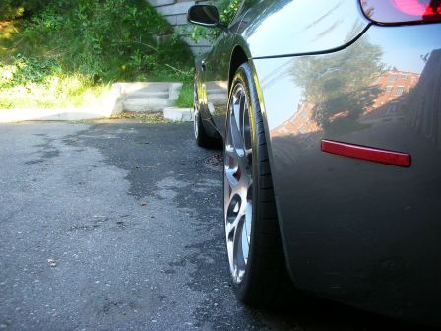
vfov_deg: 40.7
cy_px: 166
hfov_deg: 52.6
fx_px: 446
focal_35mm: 35
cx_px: 220
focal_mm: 5.8
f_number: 3
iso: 50
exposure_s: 1/31.4
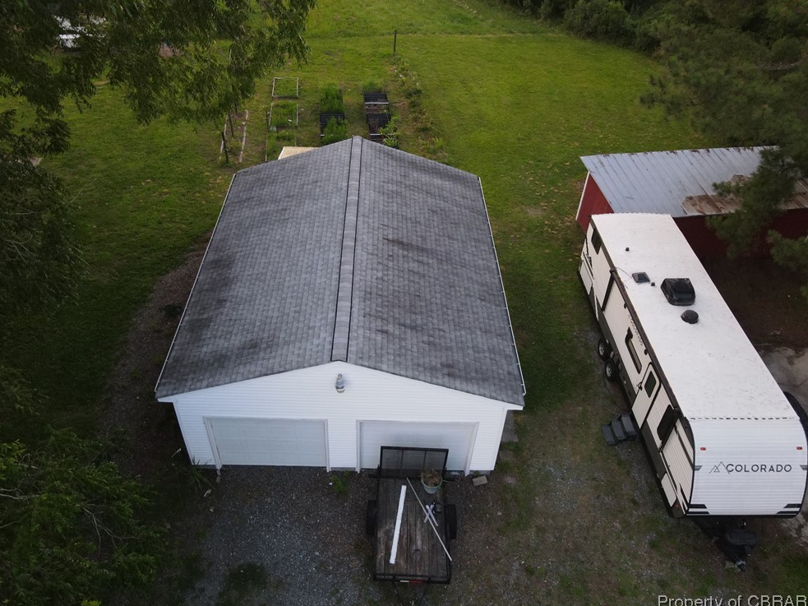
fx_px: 583
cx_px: 390
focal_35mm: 25
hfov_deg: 69.4
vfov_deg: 54.9
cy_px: 300
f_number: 2.8
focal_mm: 4.5
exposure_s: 1/6.25
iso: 890
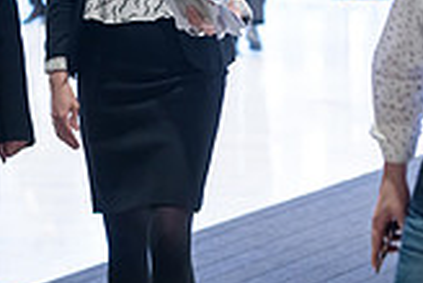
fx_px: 2907
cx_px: -80
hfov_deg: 8.2
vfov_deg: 5.5
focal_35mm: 247
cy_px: -130
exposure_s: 1/125
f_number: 3.2
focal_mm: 70
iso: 1250
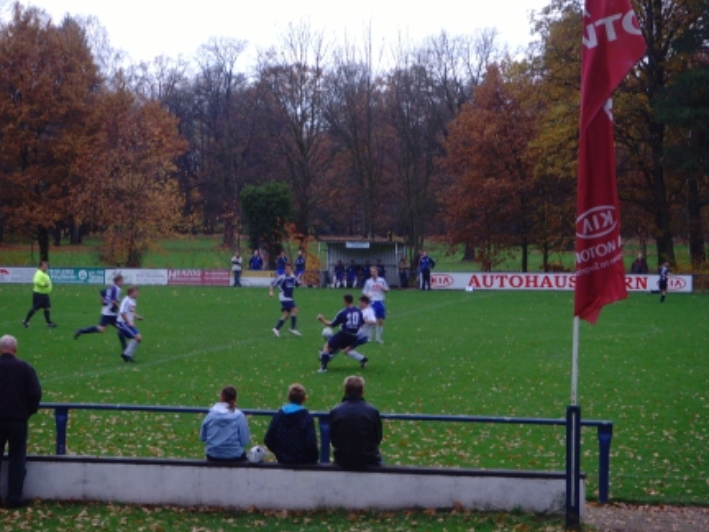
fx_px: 2253
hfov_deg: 17.9
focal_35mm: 110
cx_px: 332
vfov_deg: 13.5
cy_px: 270
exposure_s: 1/60
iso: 100
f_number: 4.4
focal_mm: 16
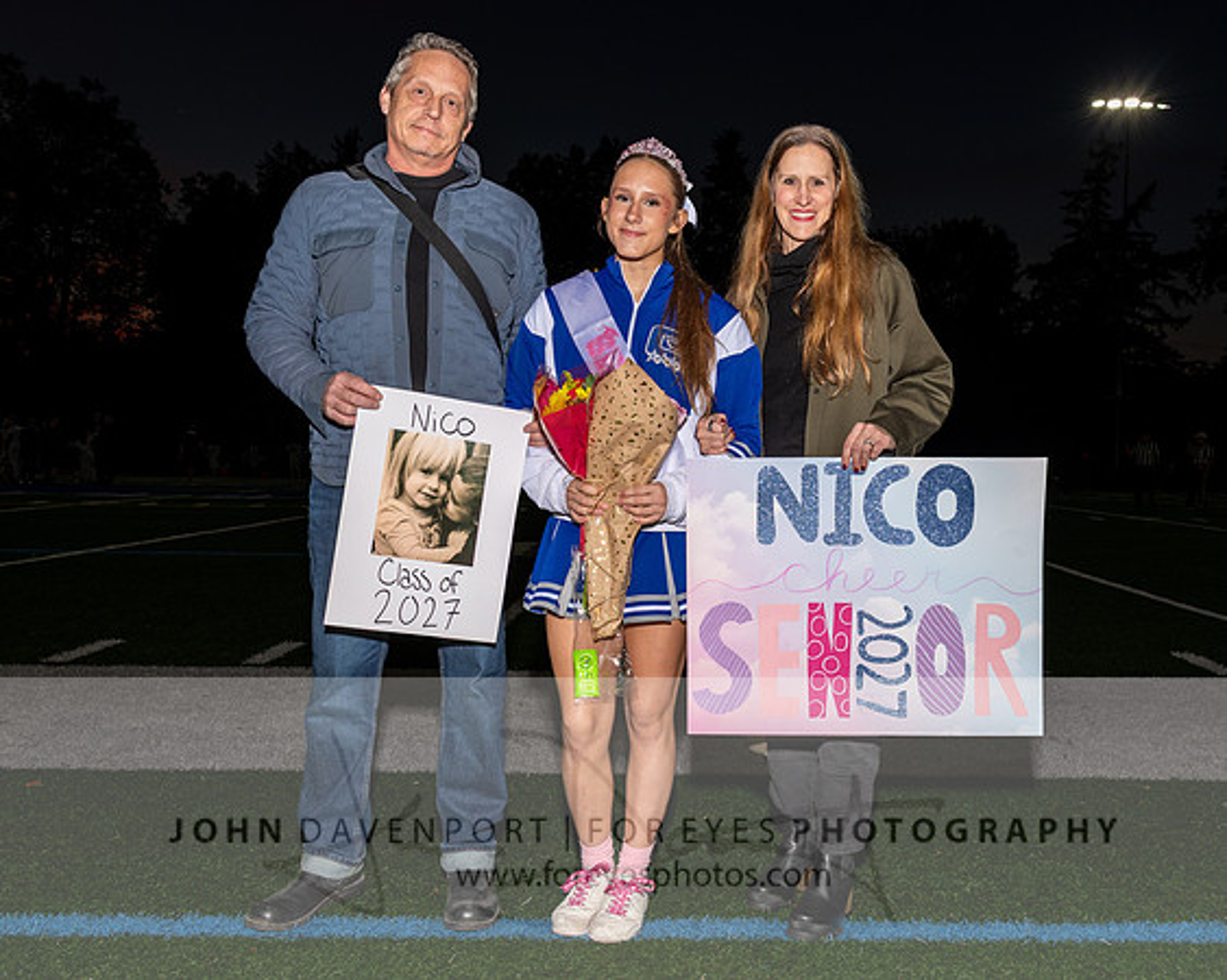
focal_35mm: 34
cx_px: 724
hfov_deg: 52.8
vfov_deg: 43.5
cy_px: 515
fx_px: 1228
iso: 200
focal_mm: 24
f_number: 8
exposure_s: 1/200
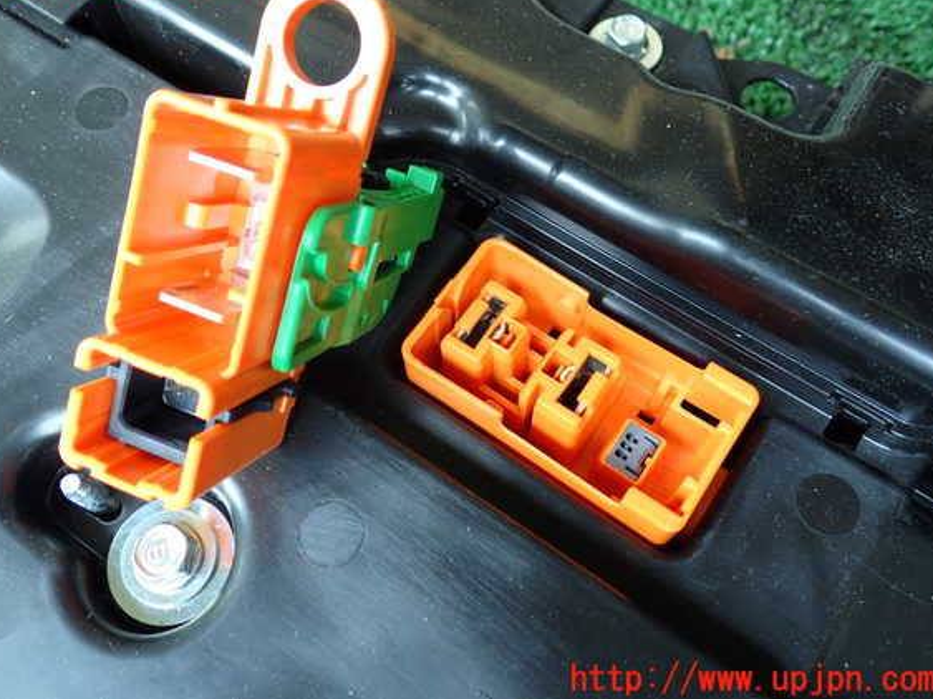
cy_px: 328
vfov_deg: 44.1
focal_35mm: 32
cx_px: 447
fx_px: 862
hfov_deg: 56.8
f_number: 2.3
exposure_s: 1/60
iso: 200
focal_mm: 5.4
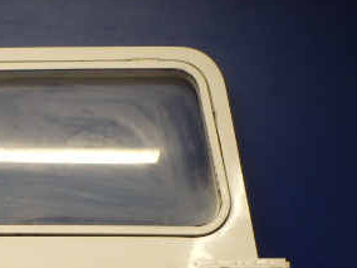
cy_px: 297
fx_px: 650
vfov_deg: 22.0
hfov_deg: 29.2
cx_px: 24
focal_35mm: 63
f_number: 3.9
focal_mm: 5
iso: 200
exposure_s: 1/40
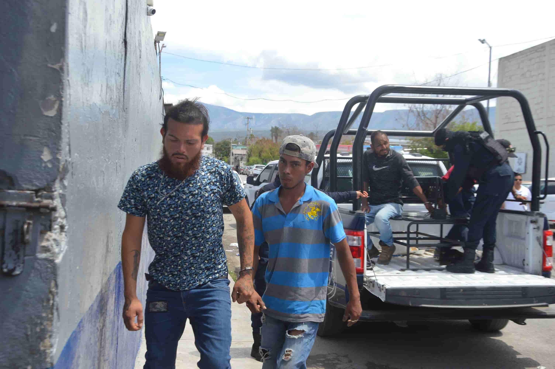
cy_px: 184
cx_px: 278
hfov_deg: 43.6
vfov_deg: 29.8
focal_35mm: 45
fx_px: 693
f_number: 8
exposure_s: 1/250
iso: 100
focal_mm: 30
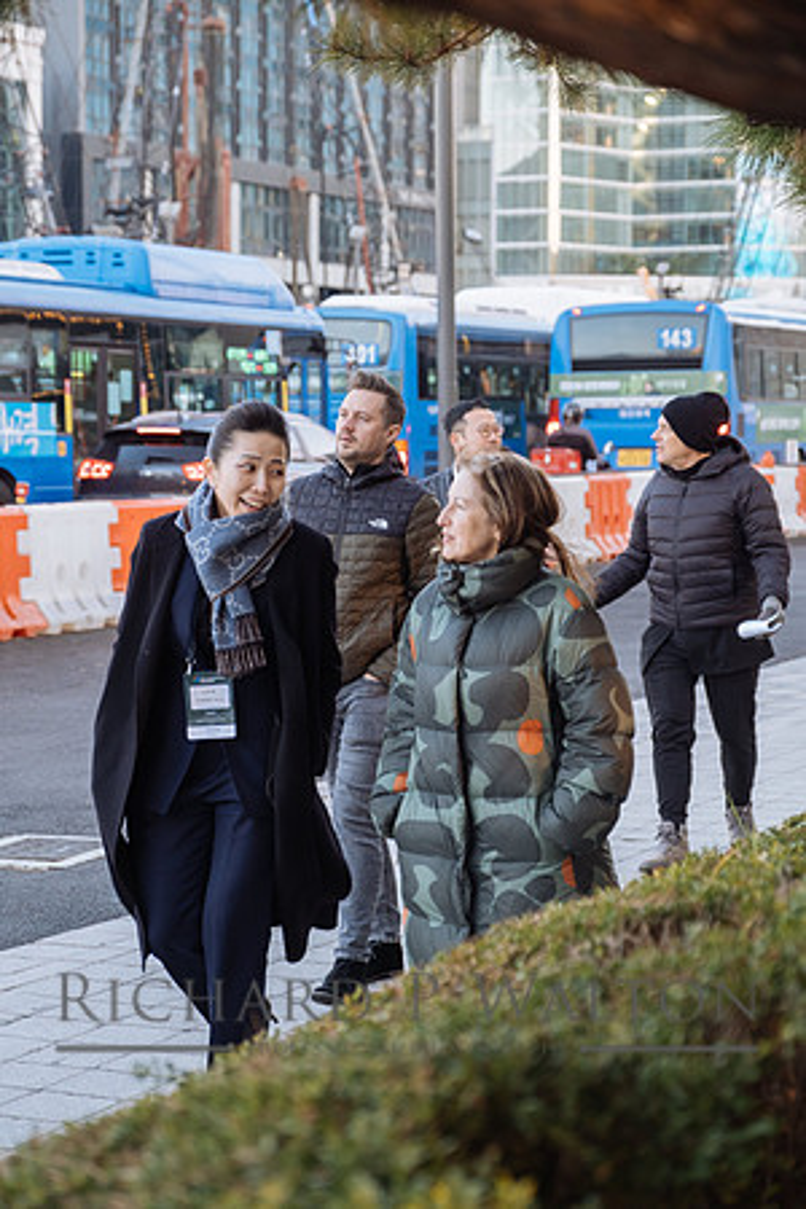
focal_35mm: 83
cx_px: 403
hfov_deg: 16.5
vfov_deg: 24.5
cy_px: 604
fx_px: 2787
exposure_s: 1/250
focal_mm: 55
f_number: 3.2
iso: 400
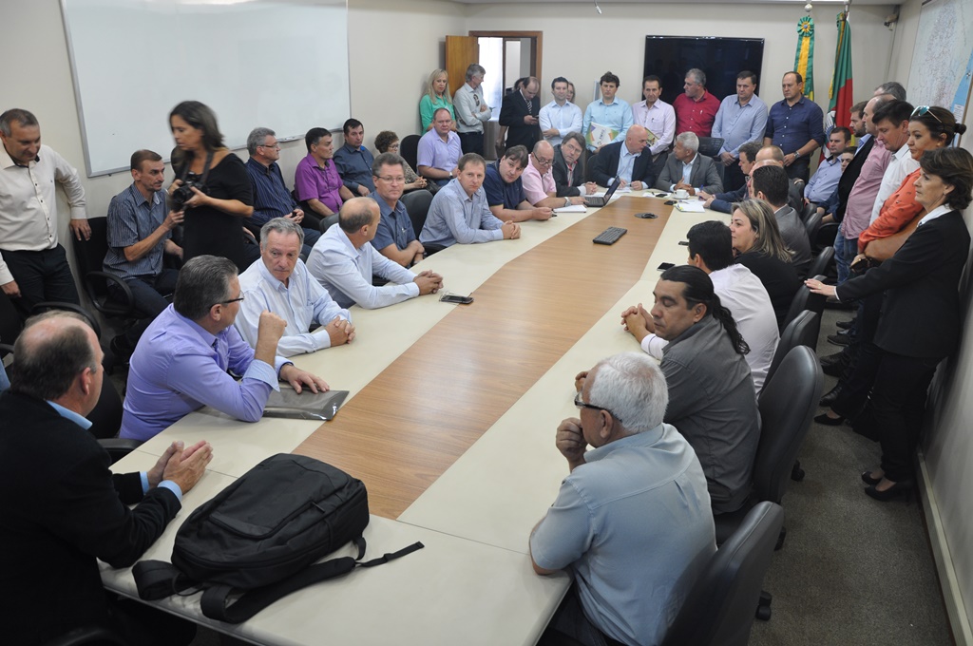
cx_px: 486
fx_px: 729
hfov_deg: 67.4
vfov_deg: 47.8
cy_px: 323
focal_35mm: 27
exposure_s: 1/25
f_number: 5
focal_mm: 18
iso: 400
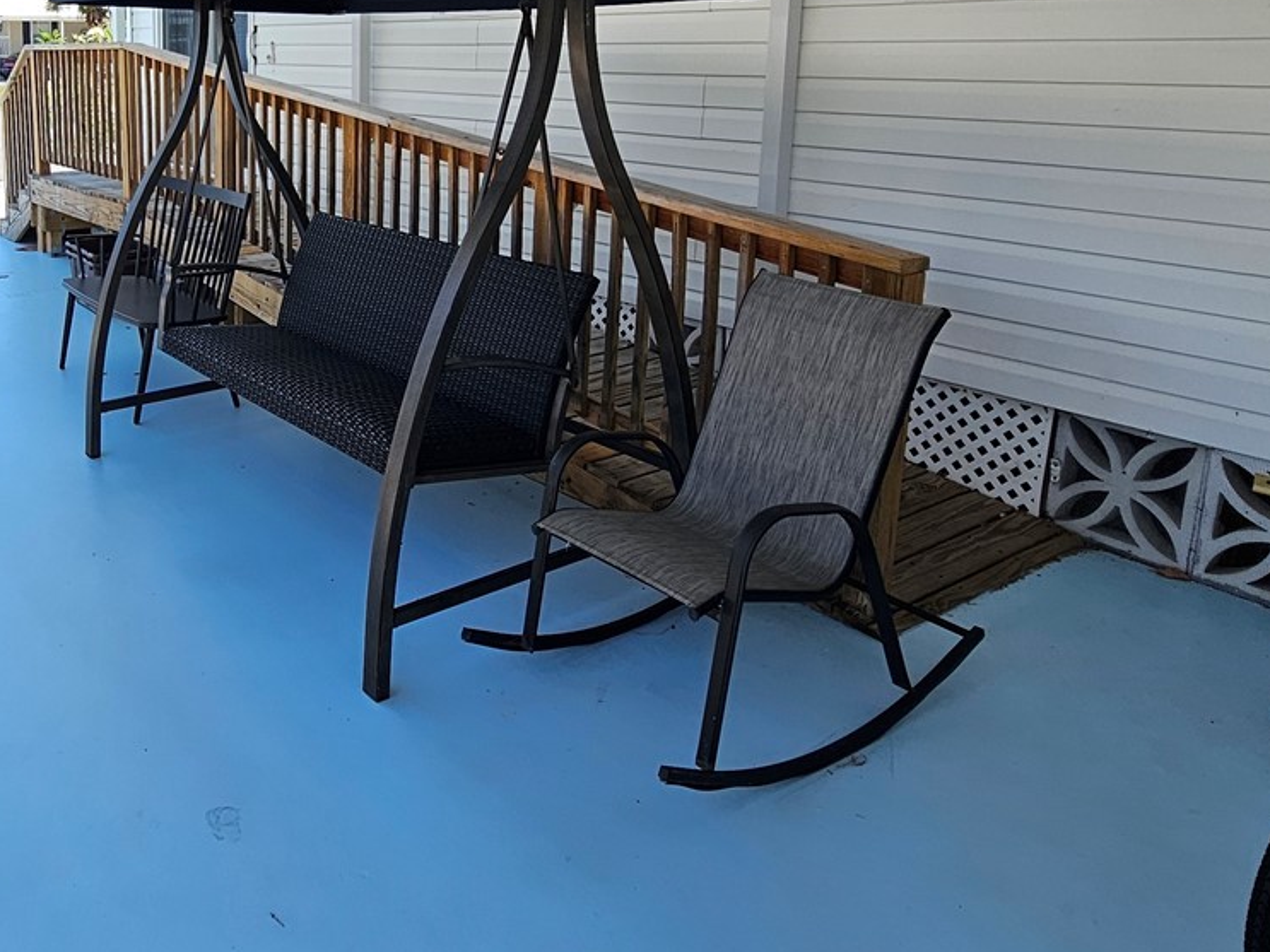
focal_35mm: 28
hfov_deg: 59.3
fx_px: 1027
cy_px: 234
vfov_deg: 47.8
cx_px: 284
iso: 50
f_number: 2.2
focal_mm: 2.2
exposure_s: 1/699
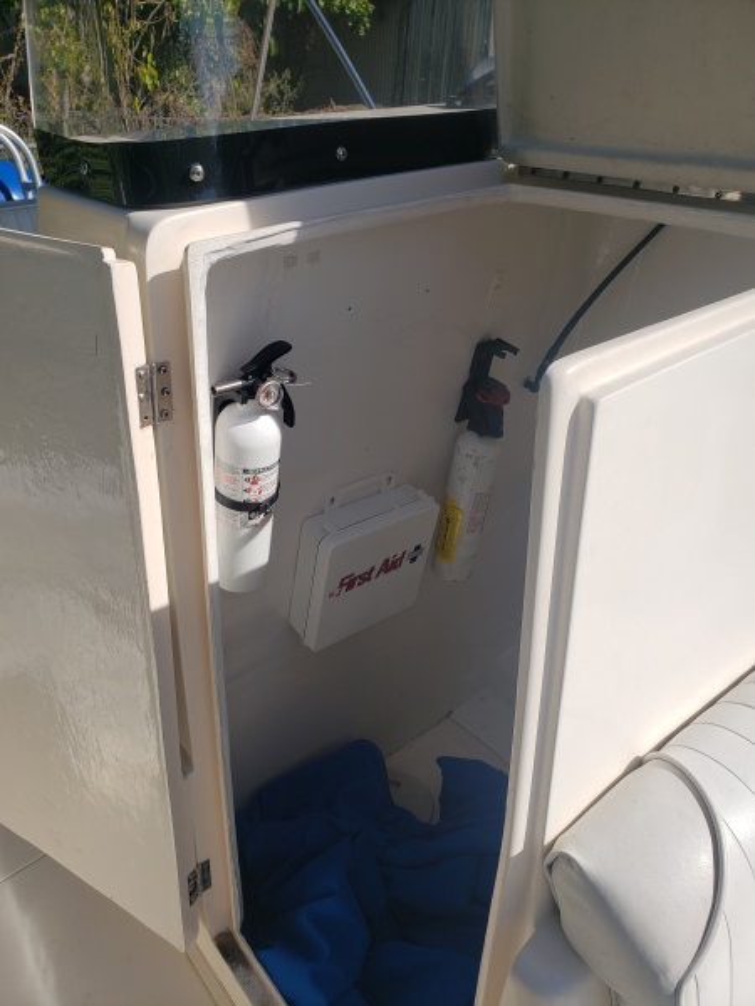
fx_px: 756
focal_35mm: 26
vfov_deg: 67.3
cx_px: 378
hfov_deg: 53.1
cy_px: 503
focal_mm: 4.3
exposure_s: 1/2406
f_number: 2.4
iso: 50
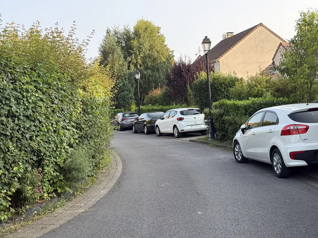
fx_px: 441
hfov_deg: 39.7
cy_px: 119
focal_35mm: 48
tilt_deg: +1.9
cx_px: 159
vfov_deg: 30.3
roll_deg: +5.4
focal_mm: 6.76
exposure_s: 1/675
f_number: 1.78
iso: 80
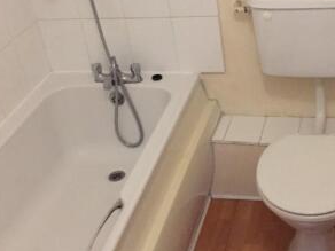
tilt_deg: -28.8
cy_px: 93
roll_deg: +7.8
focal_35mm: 58
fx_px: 561
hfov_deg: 33.1
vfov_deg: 25.2
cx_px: 212
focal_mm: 4.15
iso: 400
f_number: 2.2
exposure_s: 1/17
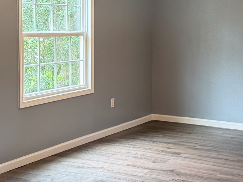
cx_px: 170
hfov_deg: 26.1
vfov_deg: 19.8
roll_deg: -1.7
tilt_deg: -5.7
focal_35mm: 74
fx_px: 519
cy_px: 64
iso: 200
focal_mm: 6.76
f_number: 1.78
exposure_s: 1/68
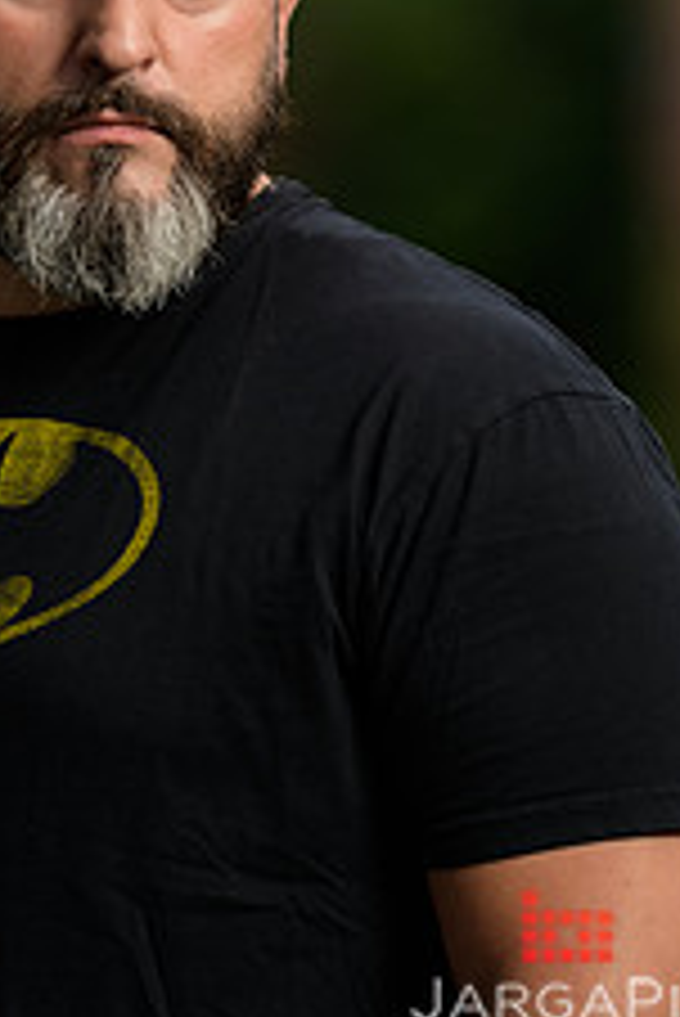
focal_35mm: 269
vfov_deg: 7.6
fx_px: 7609
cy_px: 108
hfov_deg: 5.1
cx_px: 162
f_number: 2
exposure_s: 1/250
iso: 200
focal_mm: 135
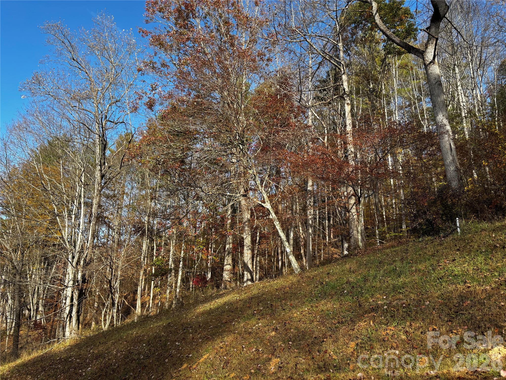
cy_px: 190
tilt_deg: +18.4
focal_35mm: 26
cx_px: 253
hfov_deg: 67.3
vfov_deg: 53.1
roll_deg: -3.6
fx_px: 380
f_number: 1.6
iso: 50
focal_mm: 5.96
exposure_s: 1/887
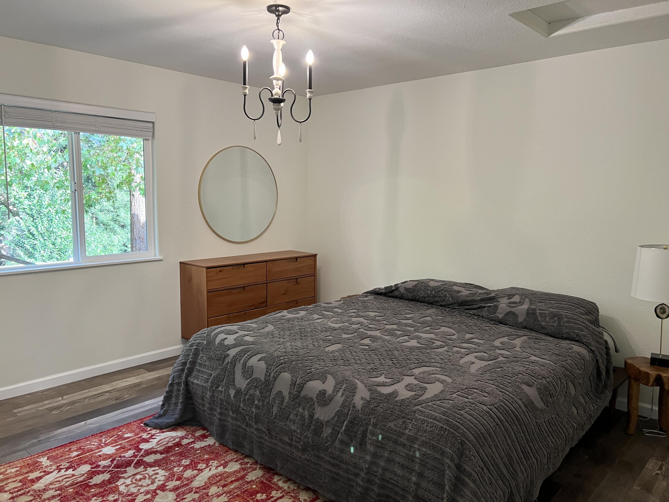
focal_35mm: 26
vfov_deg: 53.1
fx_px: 502
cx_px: 334
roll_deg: -0.5
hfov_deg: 67.3
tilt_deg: -7.0
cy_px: 251
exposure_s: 1/60
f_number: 1.5
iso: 100
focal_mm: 5.7
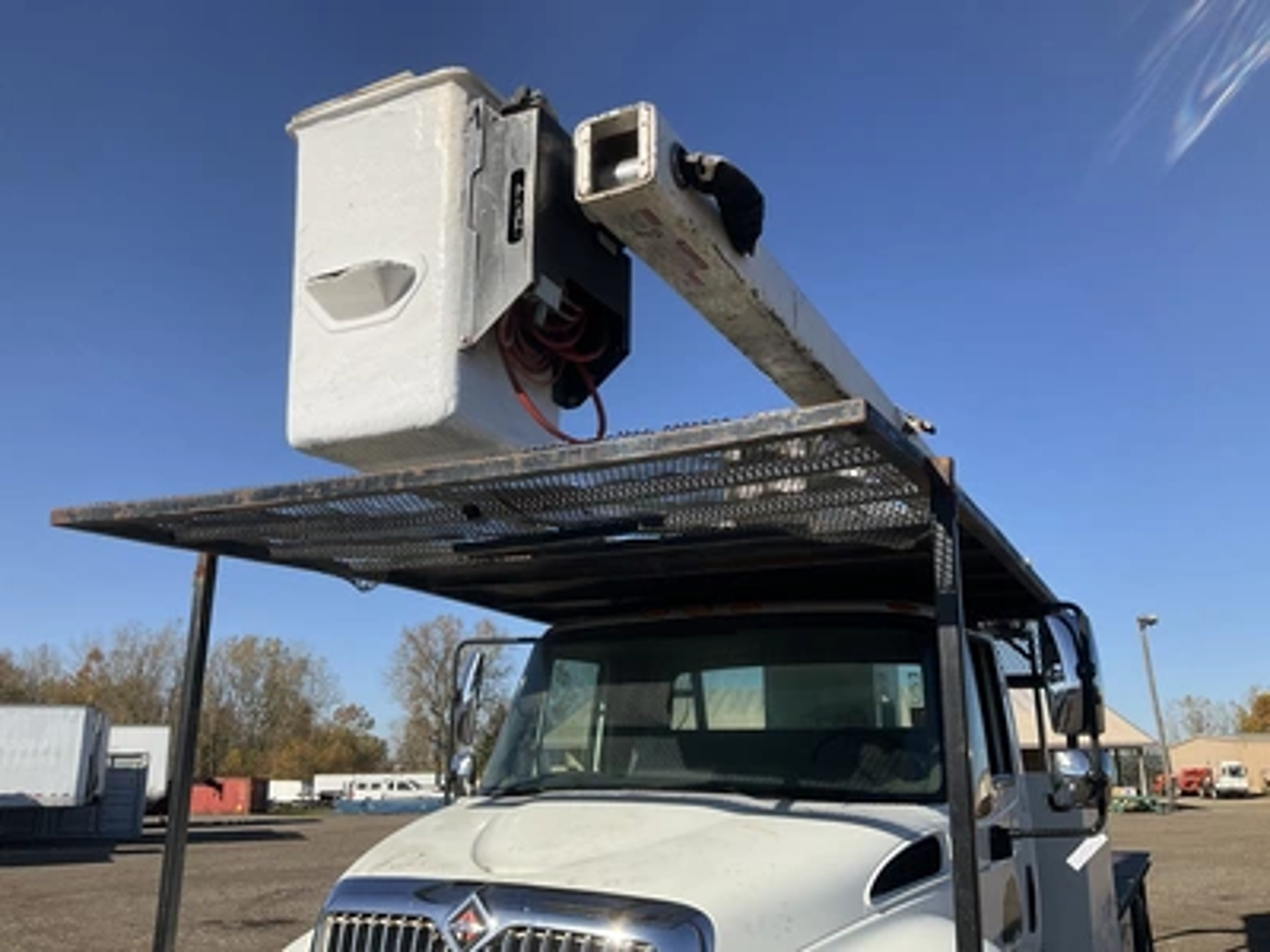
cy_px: 476
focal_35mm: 29
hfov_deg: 61.7
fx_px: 1064
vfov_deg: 48.2
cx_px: 635
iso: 25
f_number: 1.8
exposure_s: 1/1984
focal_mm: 3
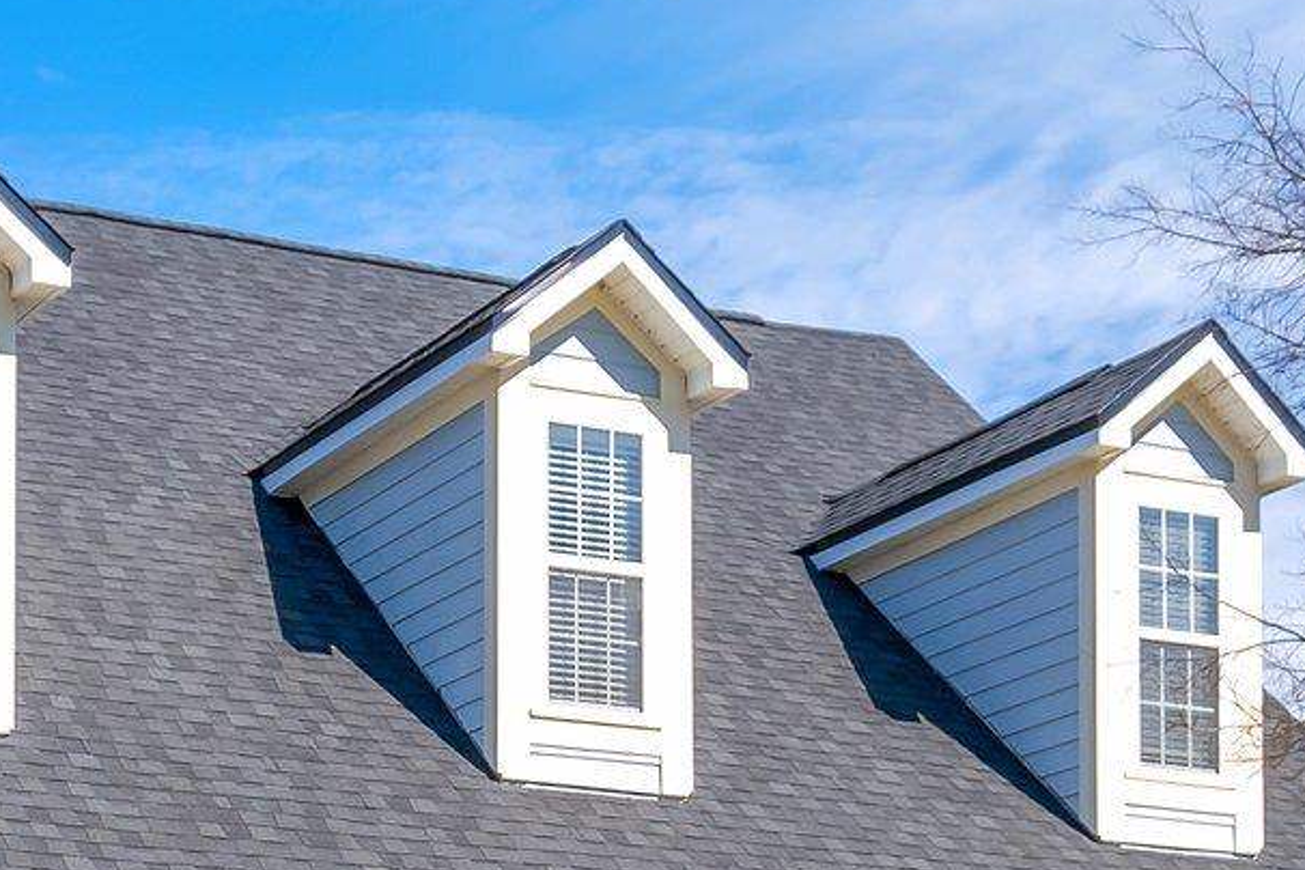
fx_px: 3552
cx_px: 370
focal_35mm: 98
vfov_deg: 13.0
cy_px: 1403
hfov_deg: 20.7
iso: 320
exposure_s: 1/550
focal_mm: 19.1
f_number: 8
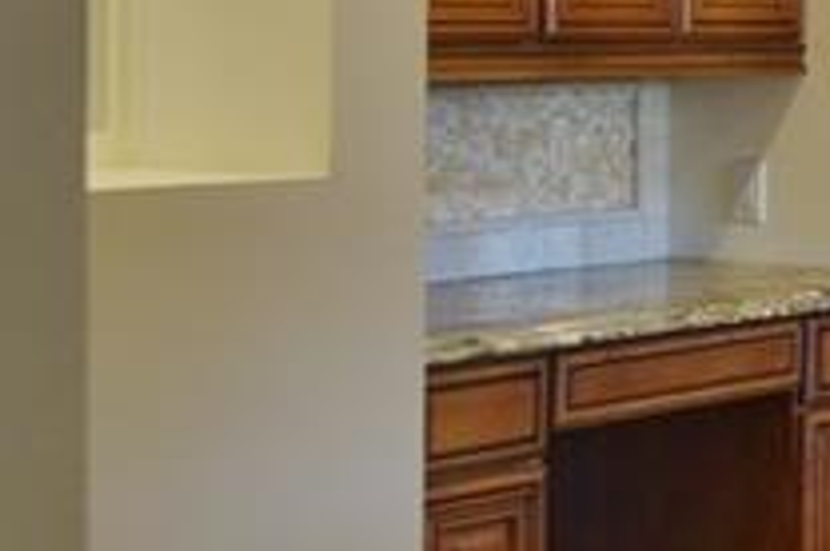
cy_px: 64
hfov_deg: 13.0
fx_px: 3177
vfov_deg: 9.9
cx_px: 1628
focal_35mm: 138
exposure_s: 1/50
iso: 125
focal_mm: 10.4
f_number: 1.8
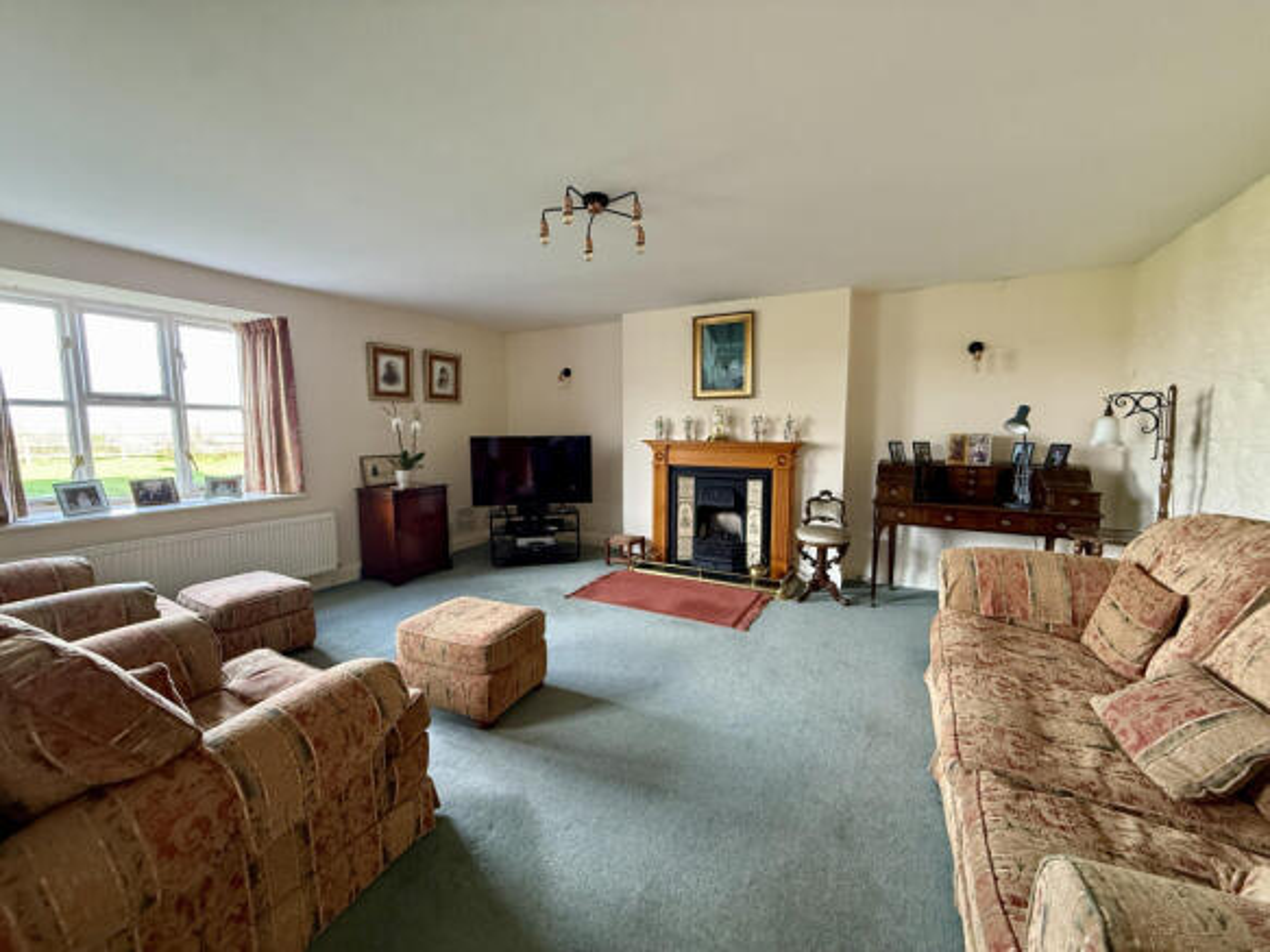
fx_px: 514
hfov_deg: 102.1
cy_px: 476
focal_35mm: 14
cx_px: 635
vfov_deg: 85.7
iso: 320
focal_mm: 2.22
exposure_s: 1/62
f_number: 2.2
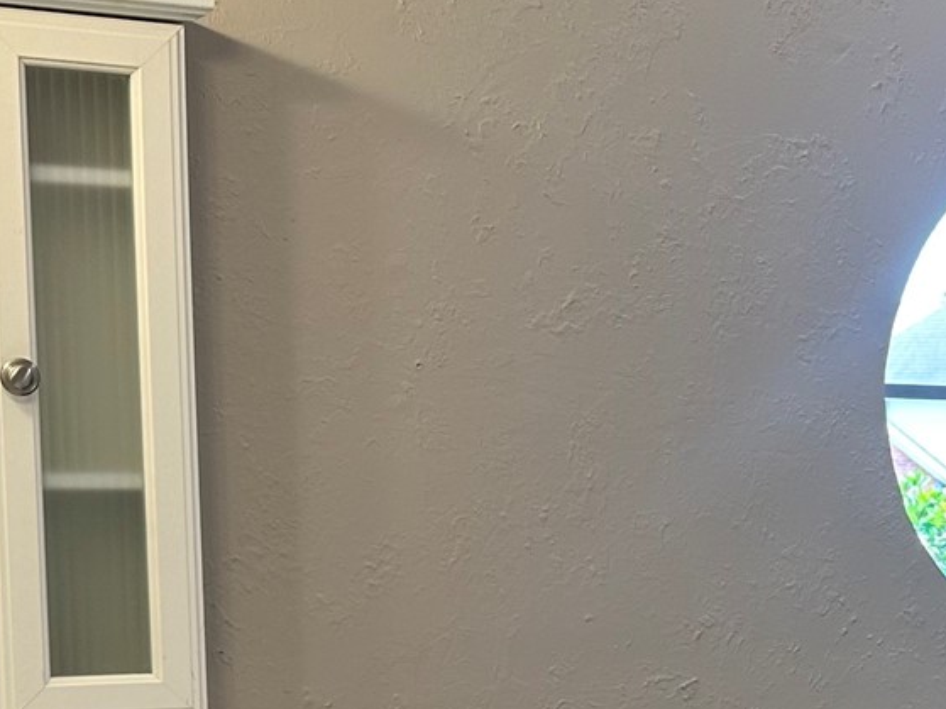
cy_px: 775
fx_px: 2404
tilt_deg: -8.7
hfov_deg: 21.1
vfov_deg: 16.3
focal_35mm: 88
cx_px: 1066
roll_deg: -2.1
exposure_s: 1/120
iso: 80
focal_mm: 6.86
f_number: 1.78
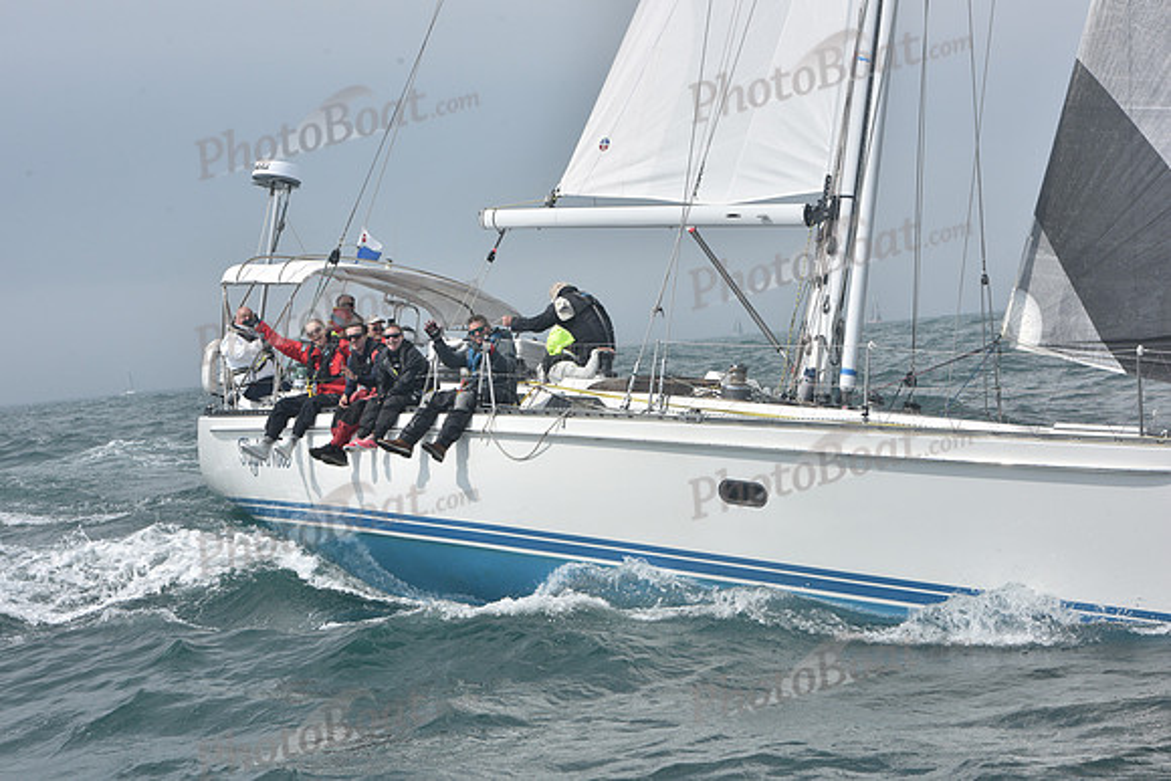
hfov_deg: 23.9
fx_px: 2765
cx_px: 586
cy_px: 390
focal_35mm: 85
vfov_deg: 16.1
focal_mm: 85
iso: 320
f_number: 13
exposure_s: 1/800
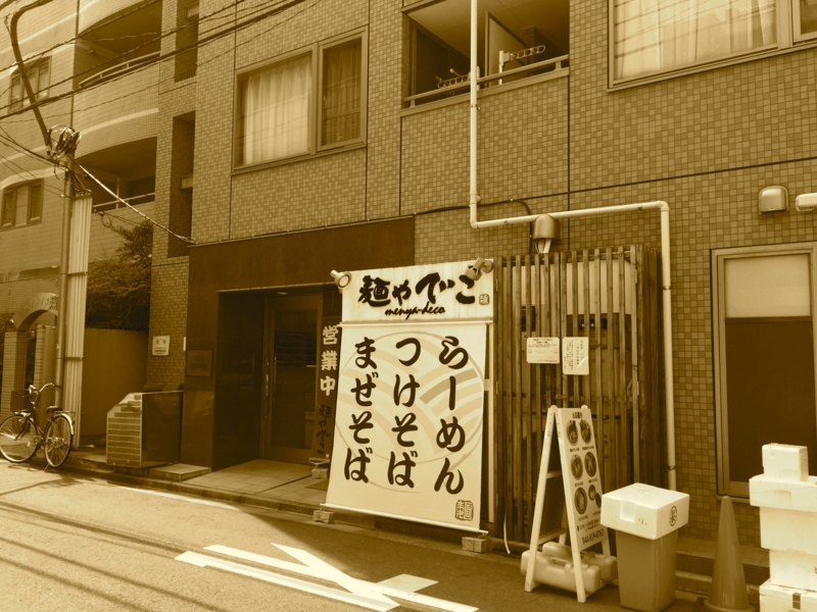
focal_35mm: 29
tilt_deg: +5.7
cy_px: 306
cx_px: 408
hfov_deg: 61.7
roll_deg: -1.5
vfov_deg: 48.2
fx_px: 684
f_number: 2.2
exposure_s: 1/694
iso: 32
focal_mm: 4.15
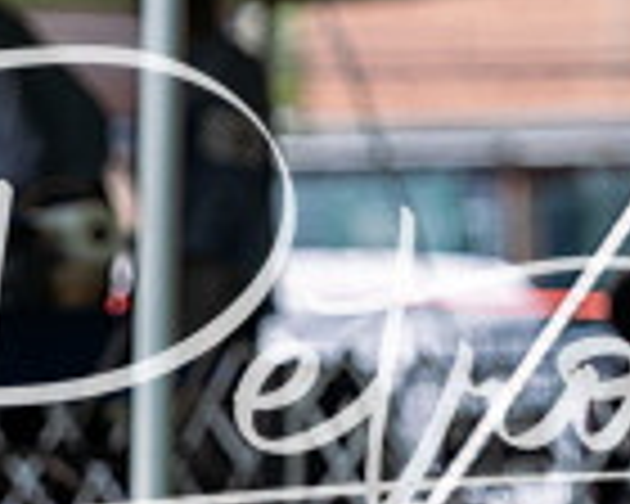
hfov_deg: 2.1
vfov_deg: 1.7
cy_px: 752
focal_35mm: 904
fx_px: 16856
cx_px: -7
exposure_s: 1/1000
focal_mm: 200
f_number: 4.5
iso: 100
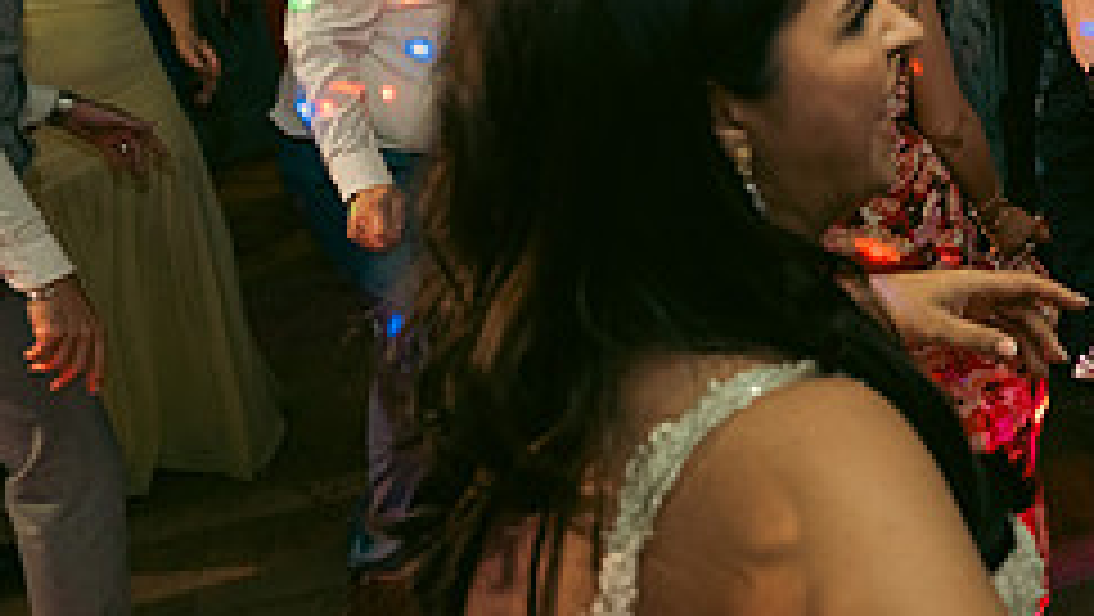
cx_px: 1292
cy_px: 128
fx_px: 1741
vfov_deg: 19.9
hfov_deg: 30.1
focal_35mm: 60
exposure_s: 1/160
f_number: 3.5
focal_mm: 24
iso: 2500
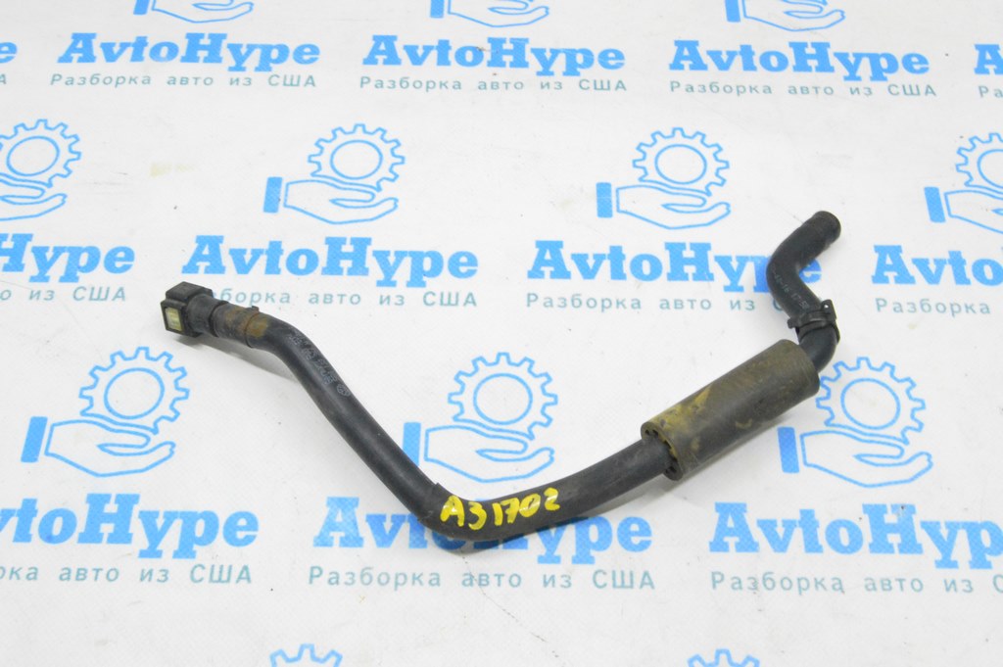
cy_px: 334
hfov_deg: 46.4
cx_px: 502
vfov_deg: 31.8
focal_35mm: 42
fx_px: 1169
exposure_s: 1/15
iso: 6400
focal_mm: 28
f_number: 20
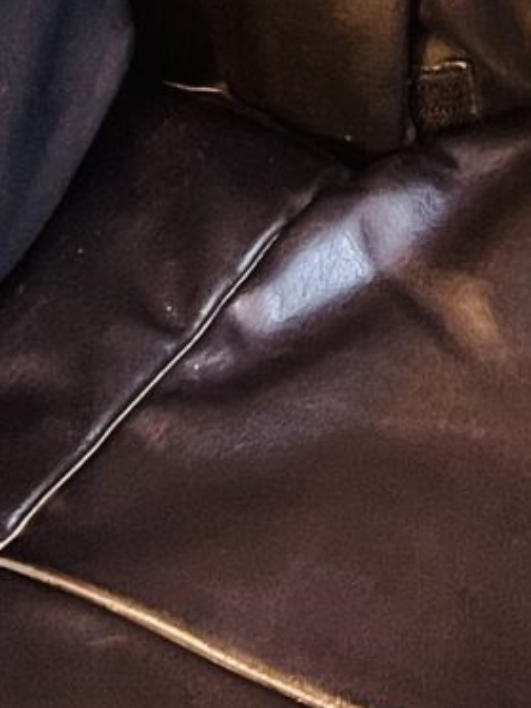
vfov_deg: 9.1
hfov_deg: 8.0
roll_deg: +0.4
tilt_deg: -31.2
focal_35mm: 172
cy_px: -1473
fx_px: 3518
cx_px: 1258
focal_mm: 5.1
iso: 250
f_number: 1.6
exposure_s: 1/50
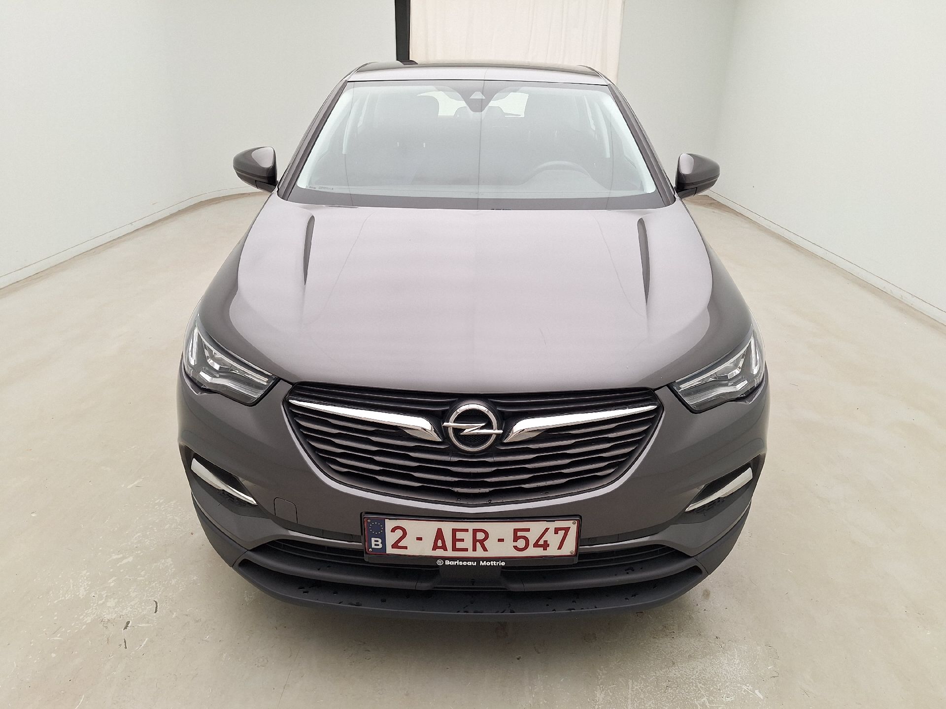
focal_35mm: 23
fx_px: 629
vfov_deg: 58.9
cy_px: 354
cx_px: 473
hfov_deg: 73.9
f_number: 1.8
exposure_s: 1/100
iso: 50
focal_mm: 5.54
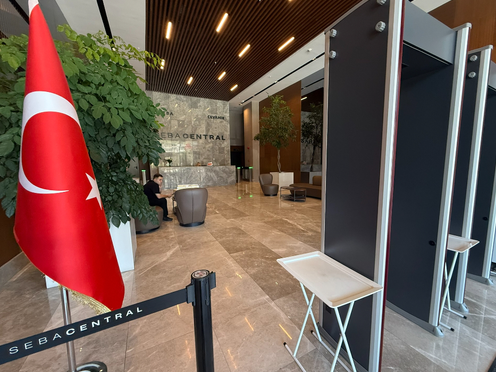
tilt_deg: -6.6
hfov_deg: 98.0
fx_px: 215
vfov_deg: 81.8
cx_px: 264
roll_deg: +0.5
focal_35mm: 15
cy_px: 187
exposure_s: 1/96
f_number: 2.2
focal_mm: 2.22
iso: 320
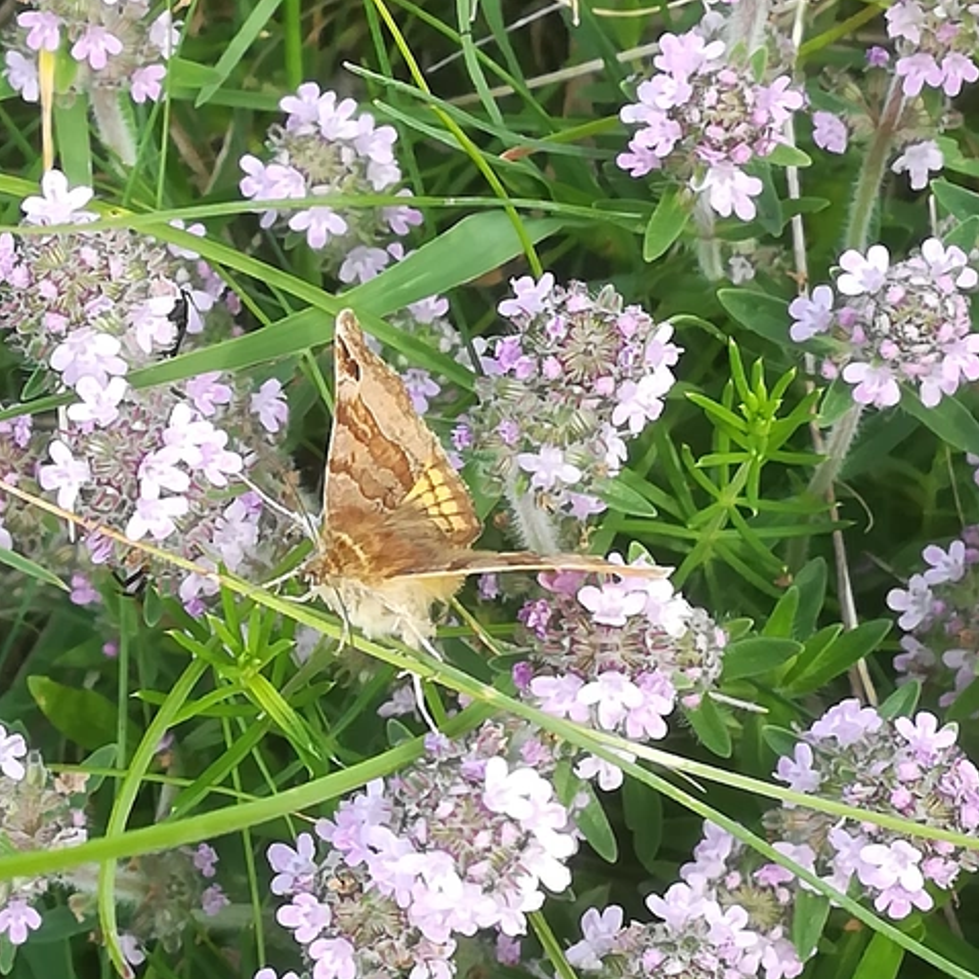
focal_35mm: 116
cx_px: 490
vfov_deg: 15.0
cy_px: 467
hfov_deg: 15.0
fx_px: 3712
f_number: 2.2
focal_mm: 3.83
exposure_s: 1/143
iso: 50
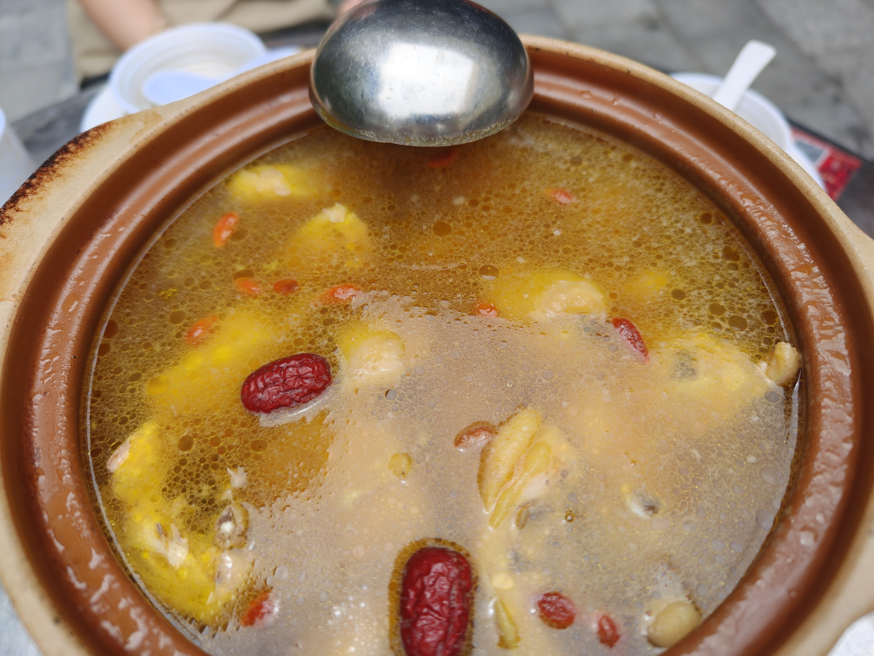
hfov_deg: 73.9
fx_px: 581
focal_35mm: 23
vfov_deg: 58.9
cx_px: 437
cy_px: 328
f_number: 1.8
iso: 50
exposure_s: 1/631
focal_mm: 8.67
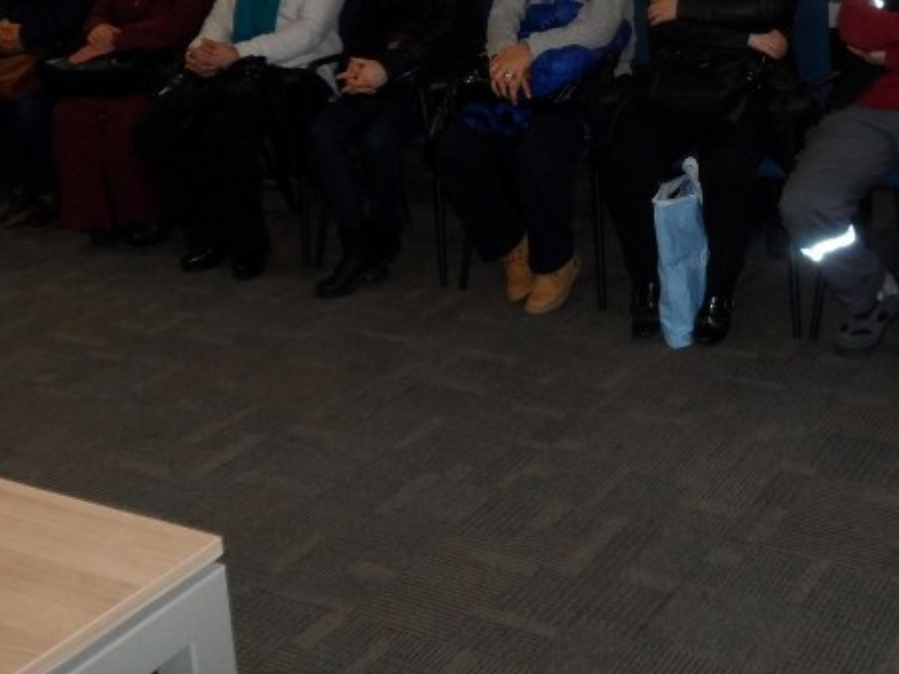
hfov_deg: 37.7
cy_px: 94
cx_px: 616
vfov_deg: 28.2
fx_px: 1299
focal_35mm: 50
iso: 240
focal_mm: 4.9
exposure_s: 1/30
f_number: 3.1
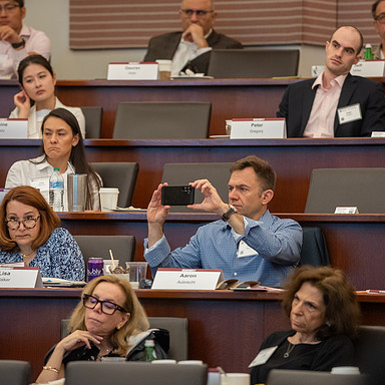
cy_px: 192
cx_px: 210
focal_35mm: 218
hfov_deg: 8.0
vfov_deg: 8.0
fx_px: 2743
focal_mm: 160
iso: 2000
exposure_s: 1/160
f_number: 2.8
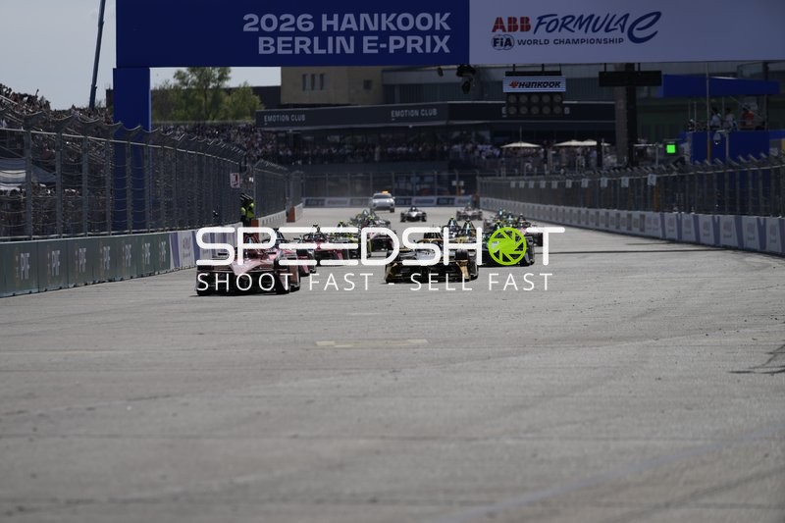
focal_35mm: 200
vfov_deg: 6.9
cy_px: 262
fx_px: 4360
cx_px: 392
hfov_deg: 10.3
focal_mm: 200
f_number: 4
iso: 160
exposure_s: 1/4000
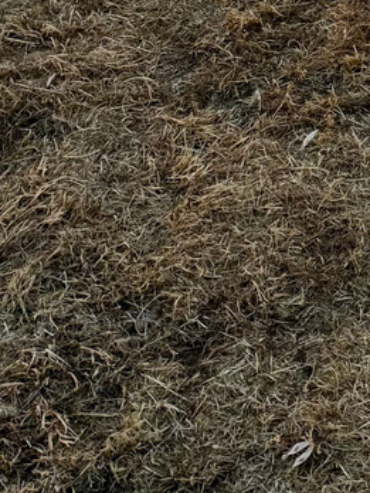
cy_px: -455
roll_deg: +1.7
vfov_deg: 15.4
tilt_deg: -7.9
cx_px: 784
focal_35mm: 106
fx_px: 1511
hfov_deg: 12.1
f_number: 1.78
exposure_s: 1/1727
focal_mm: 6.76
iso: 100
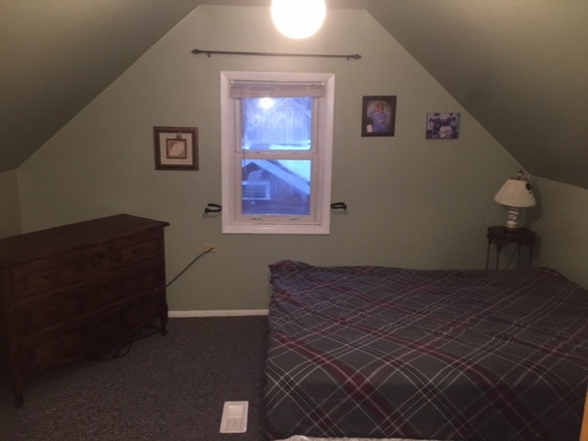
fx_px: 493
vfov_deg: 48.2
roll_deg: -0.7
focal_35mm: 29
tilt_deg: -12.9
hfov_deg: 61.7
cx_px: 294
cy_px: 220
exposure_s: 1/16
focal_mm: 4.15
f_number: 2.2
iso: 160
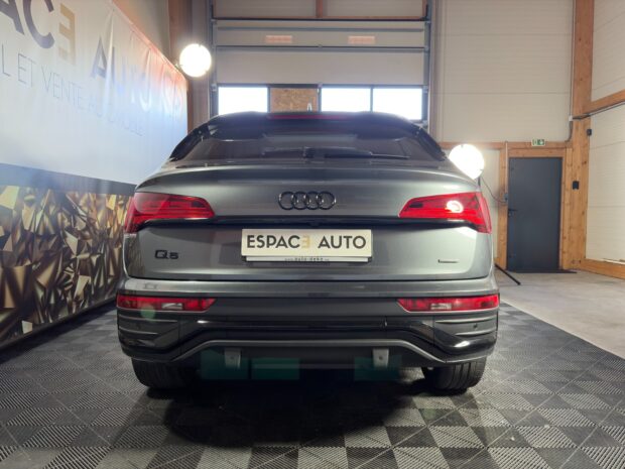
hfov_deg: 67.3
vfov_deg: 53.1
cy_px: 234
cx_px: 312
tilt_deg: -2.3
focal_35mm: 26
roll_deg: +0.2
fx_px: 469
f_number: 1.6
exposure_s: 1/33
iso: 200
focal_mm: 5.96
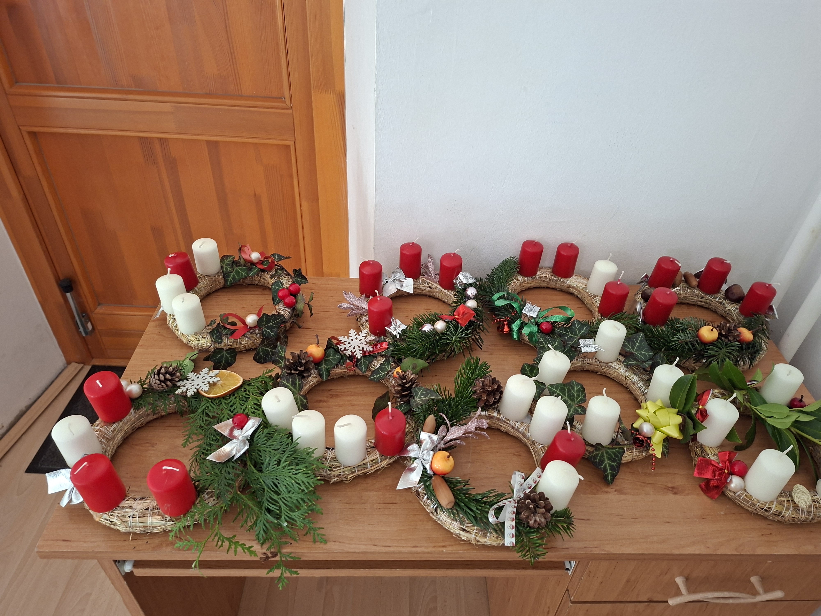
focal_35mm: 23
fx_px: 545
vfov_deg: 58.9
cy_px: 308
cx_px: 410
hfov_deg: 73.9
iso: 250
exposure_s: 1/100
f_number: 1.8
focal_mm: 5.54
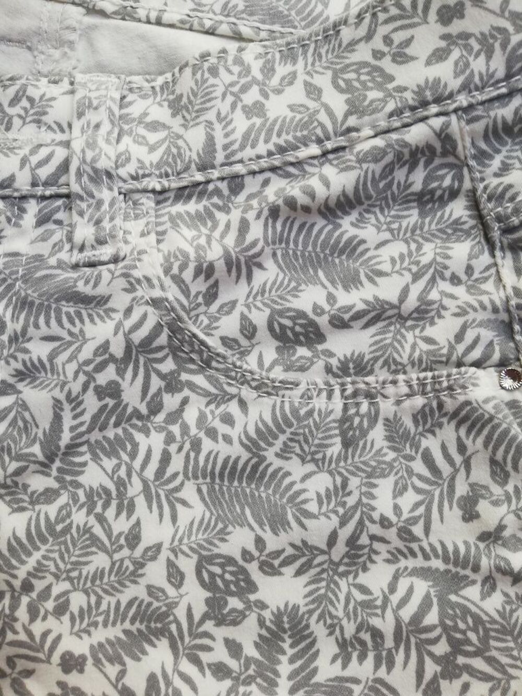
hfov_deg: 53.1
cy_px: 348
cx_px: 261
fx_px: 523
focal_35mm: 26
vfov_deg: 67.3
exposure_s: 1/50
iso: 80
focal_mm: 3.81
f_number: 2.2
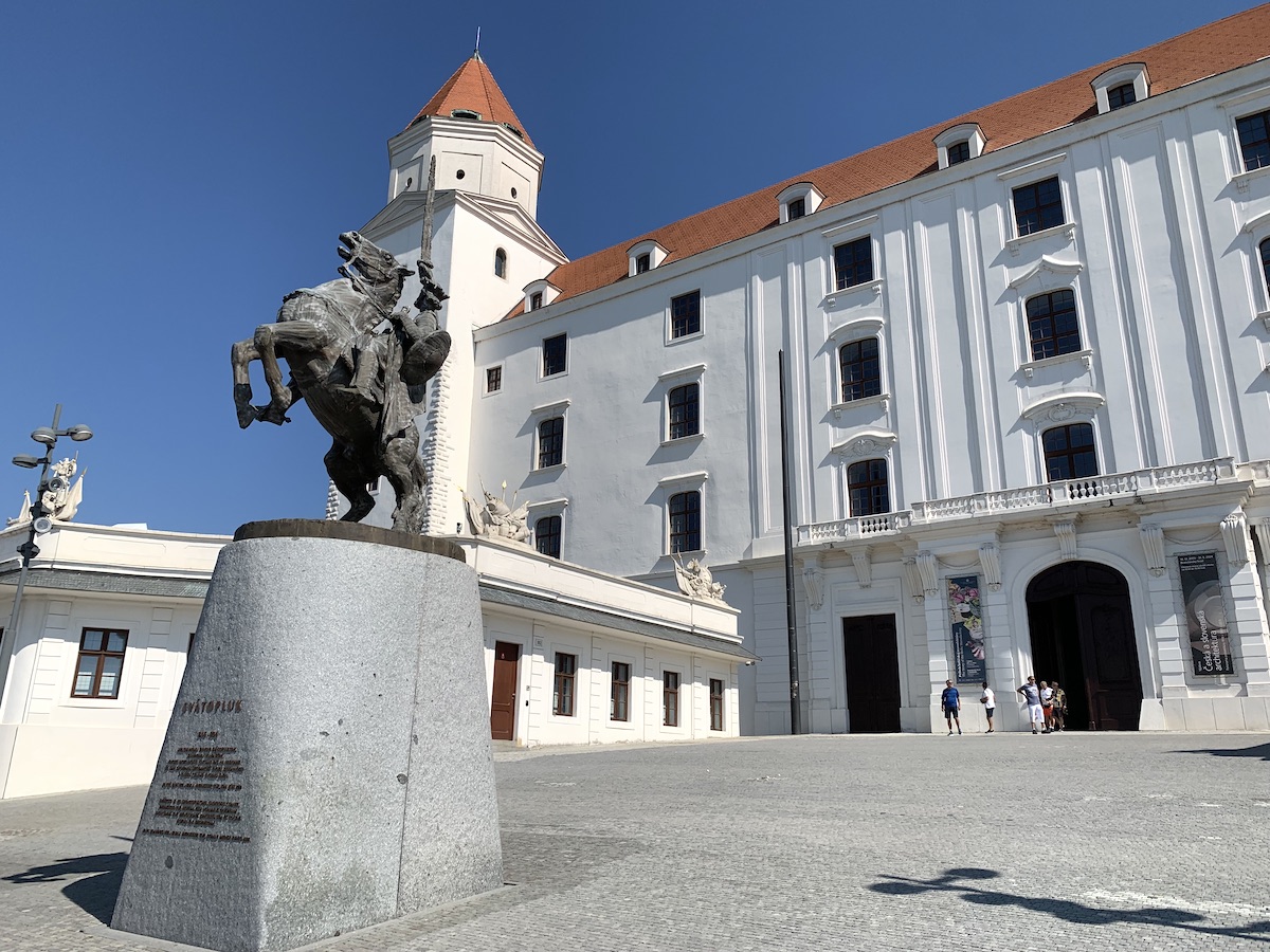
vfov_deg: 53.1
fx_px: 954
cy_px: 476
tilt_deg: +17.3
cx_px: 635
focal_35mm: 26
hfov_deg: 67.3
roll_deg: -2.0
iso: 25
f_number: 1.8
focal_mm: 4.25
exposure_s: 1/4098
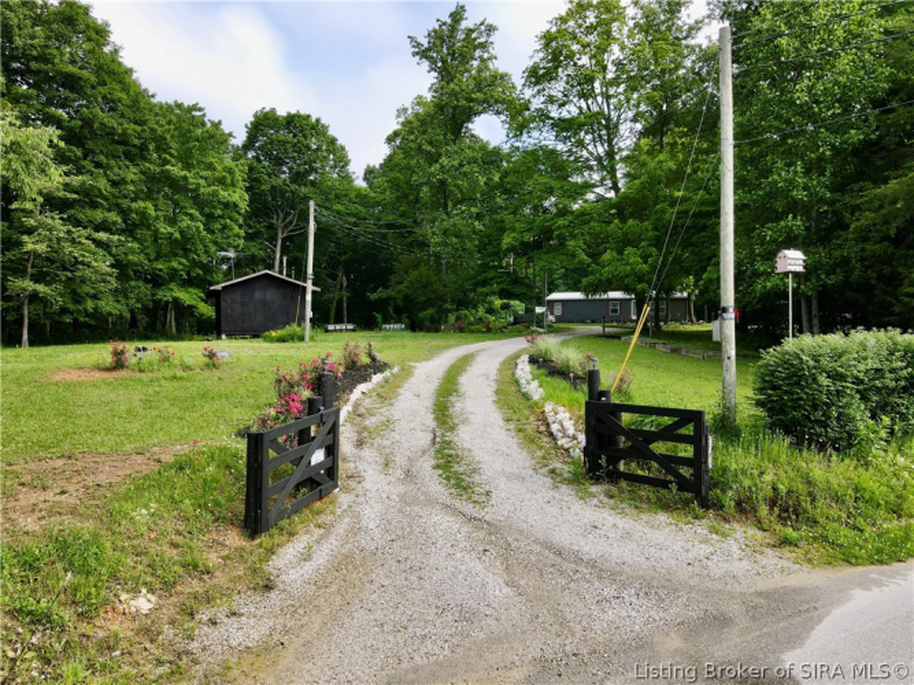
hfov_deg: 71.6
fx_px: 634
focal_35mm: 24
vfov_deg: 56.8
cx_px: 457
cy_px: 342
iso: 100
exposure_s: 1/320
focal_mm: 4.5
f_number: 2.8
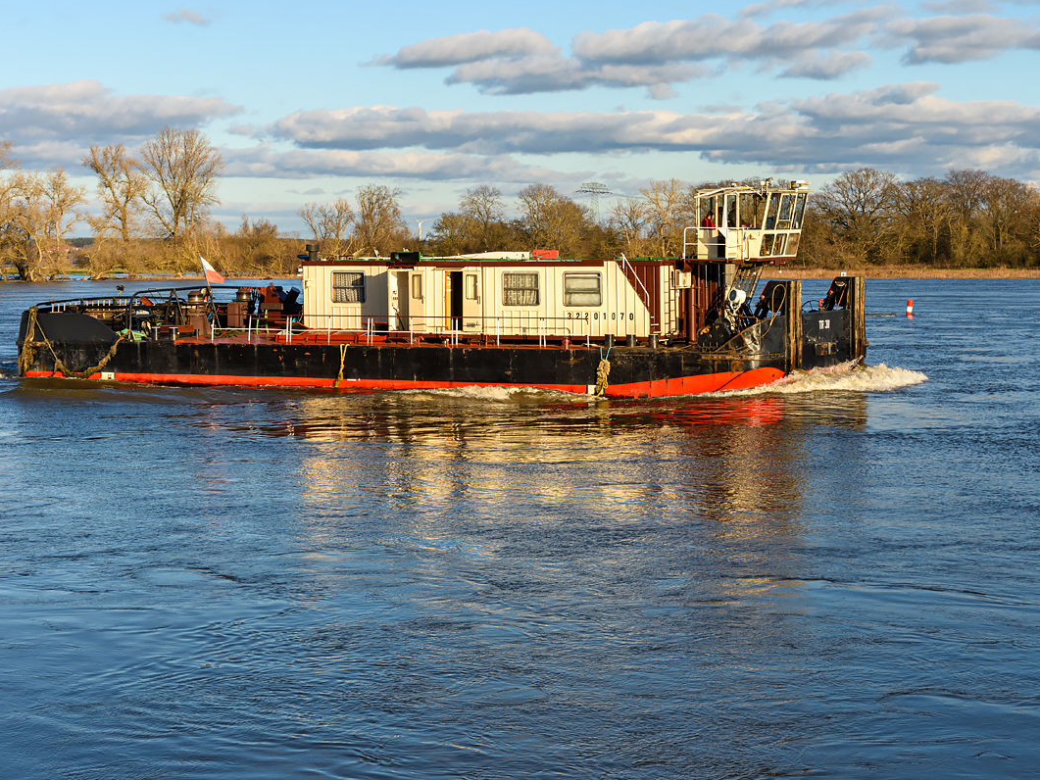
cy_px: 389
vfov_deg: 23.7
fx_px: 1863
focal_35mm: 62
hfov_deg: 31.2
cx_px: 520
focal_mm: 38
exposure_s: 1/1000
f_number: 8
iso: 200
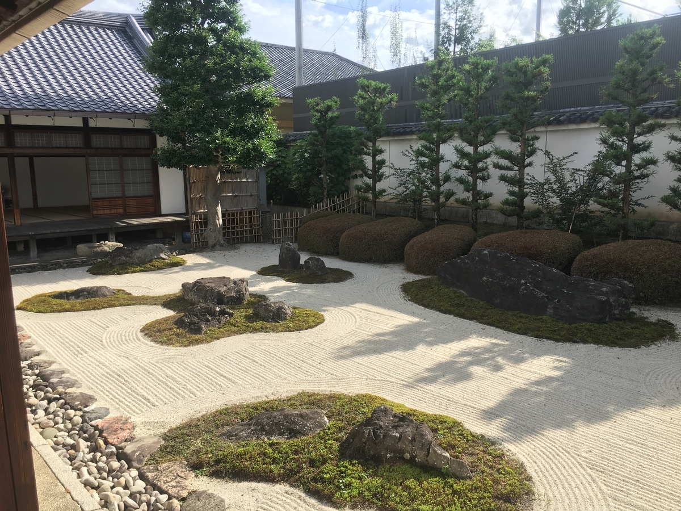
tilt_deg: -8.0
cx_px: 340
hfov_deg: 61.7
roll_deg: +0.8
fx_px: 571
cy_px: 256
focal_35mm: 29
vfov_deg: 48.2
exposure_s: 1/705
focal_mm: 4.15
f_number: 2.2
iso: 25
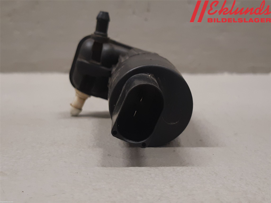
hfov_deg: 67.3
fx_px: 204
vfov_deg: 53.1
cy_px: 102
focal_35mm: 26
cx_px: 136
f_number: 1.7
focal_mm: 3.93
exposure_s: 1/50
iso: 160
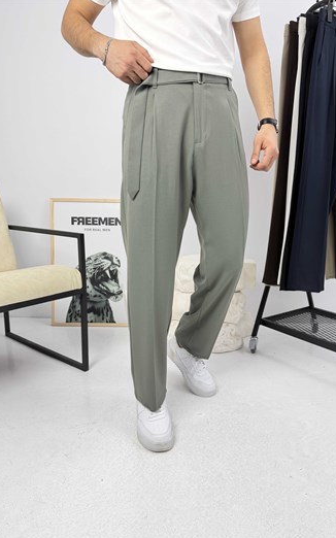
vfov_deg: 70.4
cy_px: 273
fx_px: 381
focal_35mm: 26
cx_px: 184
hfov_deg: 47.5
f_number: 1.78
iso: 160
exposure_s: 1/121
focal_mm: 6.76
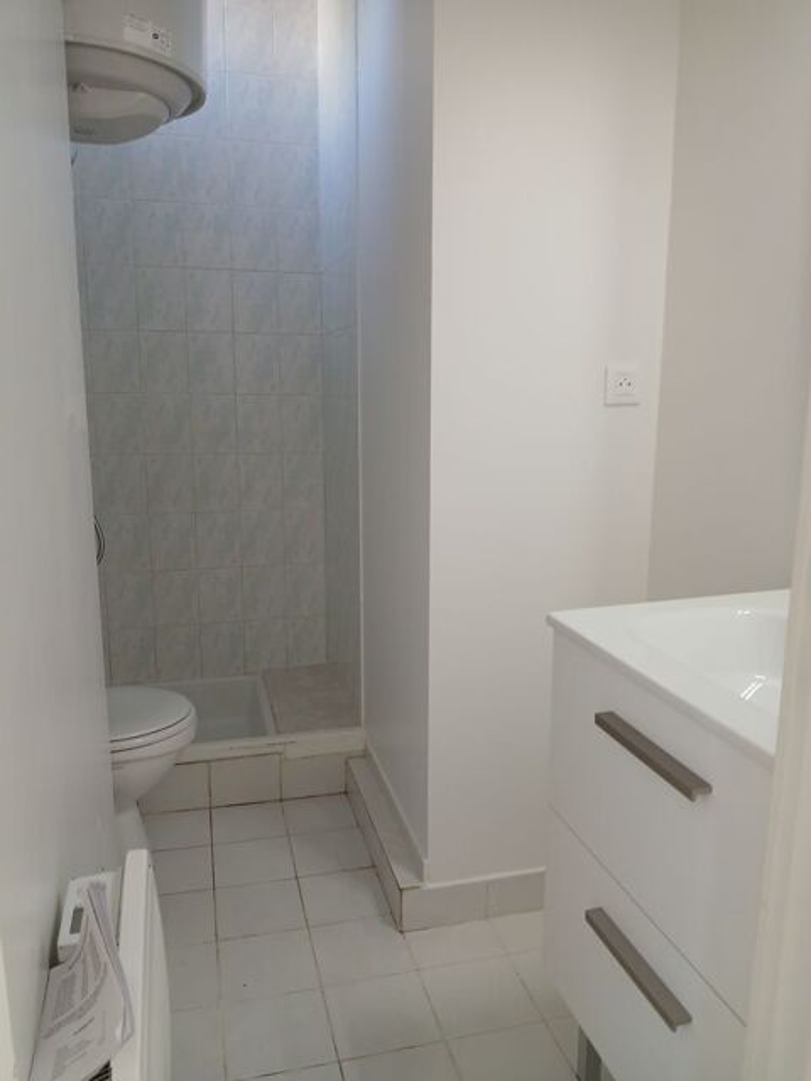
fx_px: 812
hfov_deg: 53.1
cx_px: 406
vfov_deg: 67.3
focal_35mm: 26
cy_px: 540
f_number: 1.8
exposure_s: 1/50
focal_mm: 3.98
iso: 125
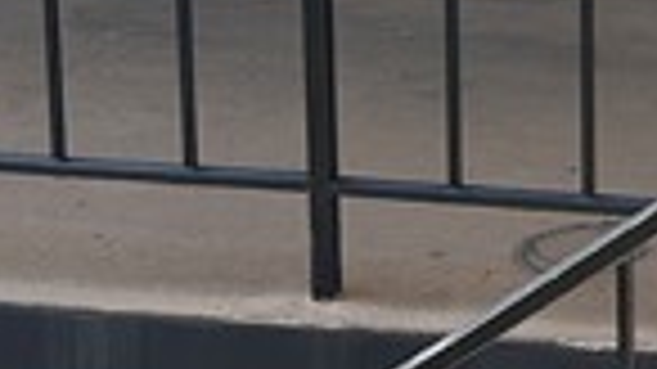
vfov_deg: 6.0
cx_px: 1242
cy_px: -346
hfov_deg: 10.2
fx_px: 3448
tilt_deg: -10.8
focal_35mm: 198
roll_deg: -0.6
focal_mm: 5.7
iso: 50
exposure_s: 1/775
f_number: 1.5
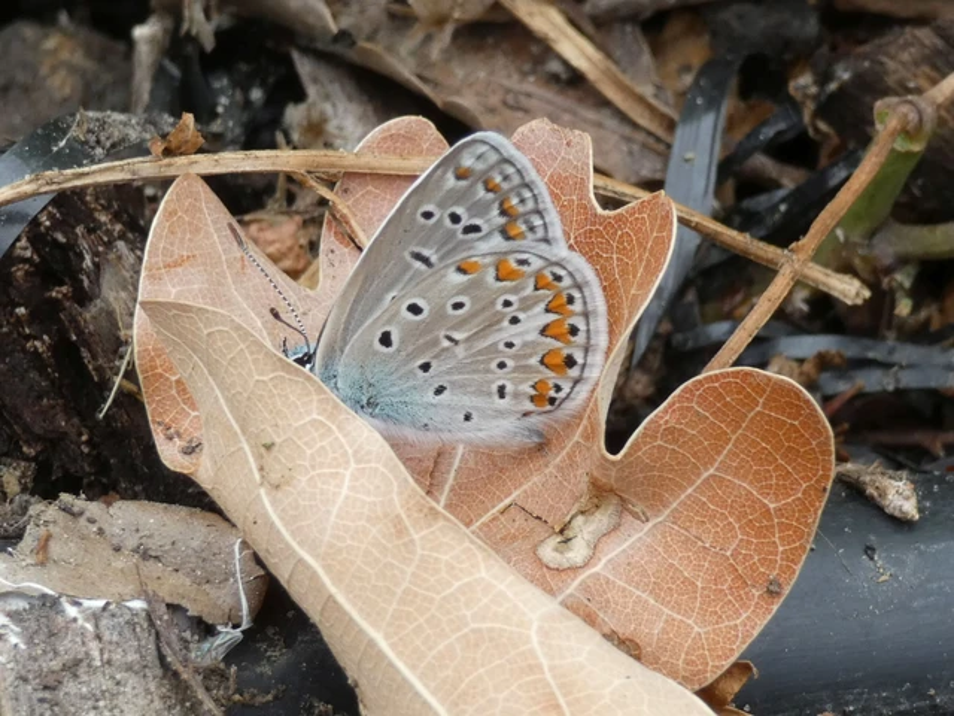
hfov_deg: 16.8
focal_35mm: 117
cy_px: 358
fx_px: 3224
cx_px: 477
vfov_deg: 12.7
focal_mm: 21
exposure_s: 1/80
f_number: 5.1
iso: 160
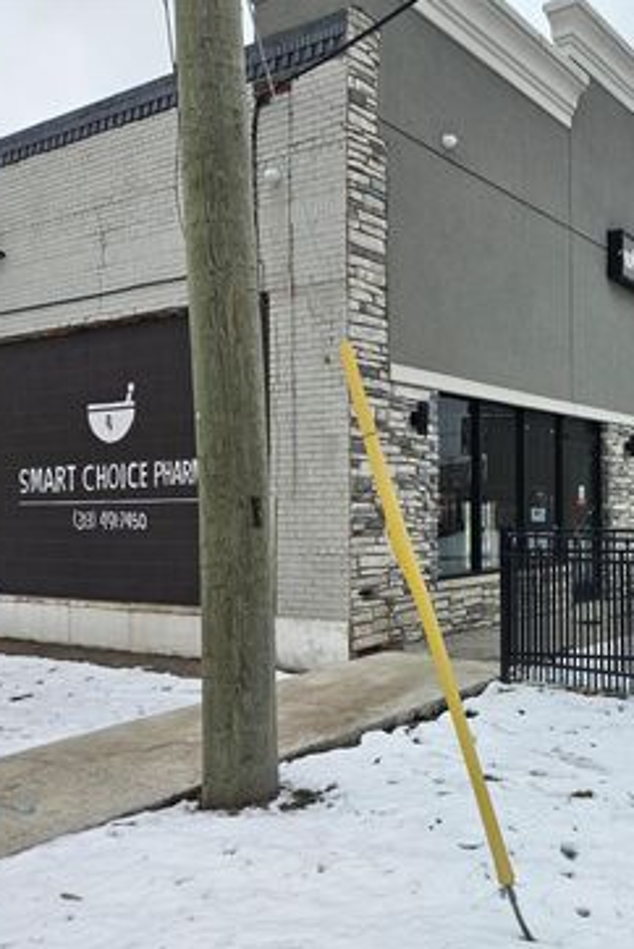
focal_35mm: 33
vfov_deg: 57.2
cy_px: 484
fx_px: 870
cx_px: 576
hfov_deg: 37.3
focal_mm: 5.4
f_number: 1.8
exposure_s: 1/1372
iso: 40
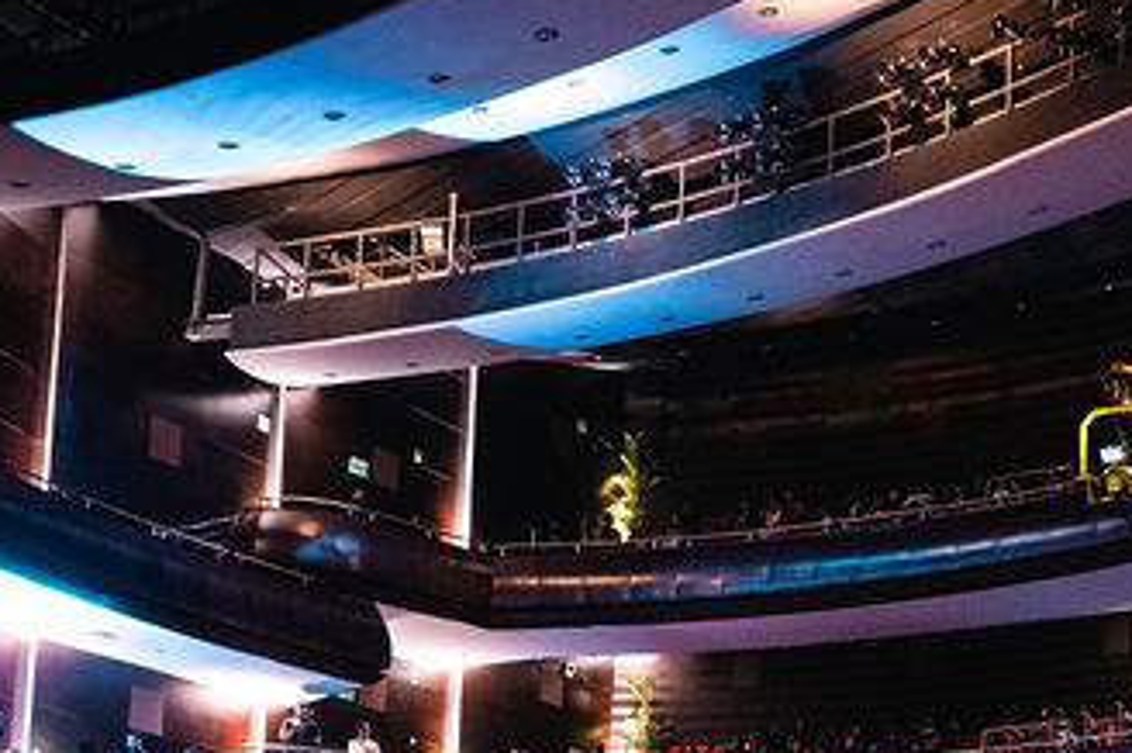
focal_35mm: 53
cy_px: 1024
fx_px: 1665
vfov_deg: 22.3
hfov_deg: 35.6
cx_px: 987
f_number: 2.8
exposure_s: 1/50
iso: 4000
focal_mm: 17
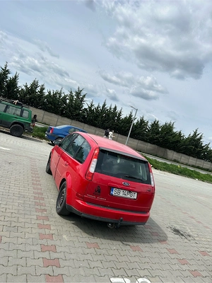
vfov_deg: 67.3
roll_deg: -15.0
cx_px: 106
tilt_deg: +0.3
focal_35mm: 26
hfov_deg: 53.1
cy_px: 142
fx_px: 212
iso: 50
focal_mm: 5.7
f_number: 1.5
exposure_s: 1/6579
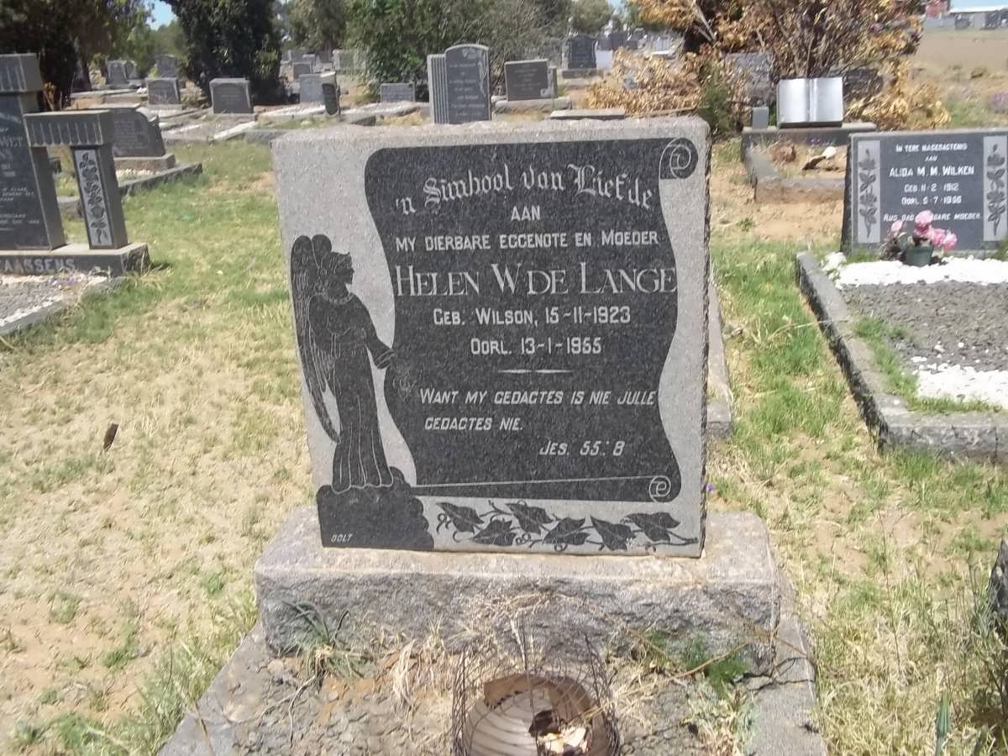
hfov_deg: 56.8
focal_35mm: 32
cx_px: 504
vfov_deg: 44.2
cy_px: 378
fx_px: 932
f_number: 5.5
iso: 80
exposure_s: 1/400
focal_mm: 5.7
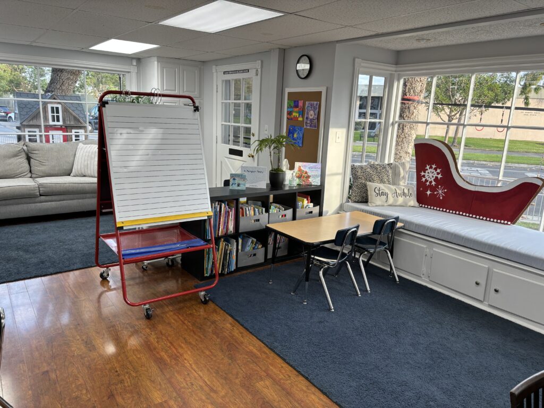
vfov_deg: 53.1
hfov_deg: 67.3
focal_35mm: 26
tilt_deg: -13.2
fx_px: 409
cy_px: 204
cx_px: 272
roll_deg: -3.4
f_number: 1.6
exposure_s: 1/120
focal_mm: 5.96
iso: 64
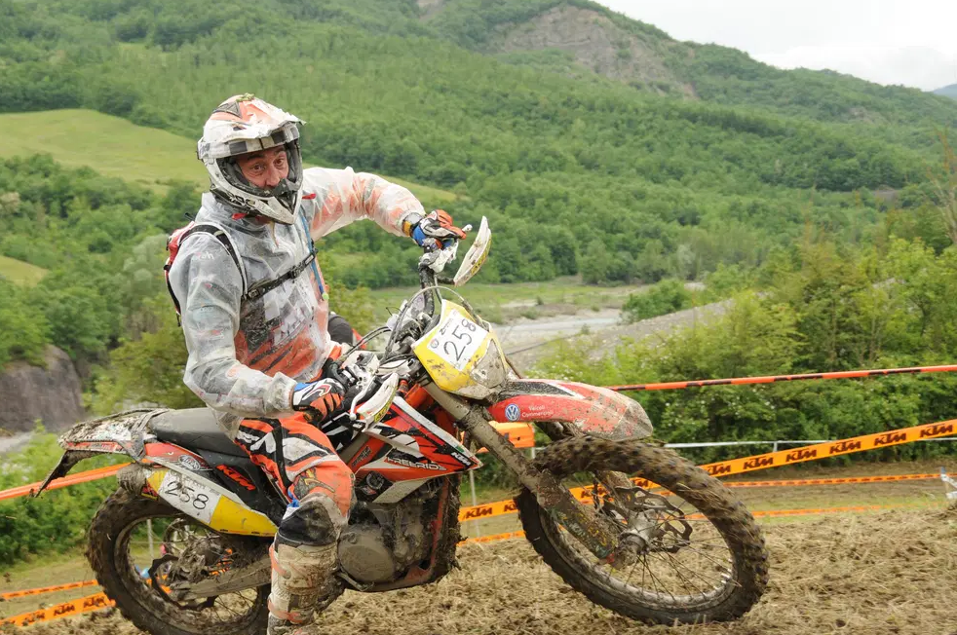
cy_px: 352
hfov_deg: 30.5
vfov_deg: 20.5
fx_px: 1752
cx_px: 388
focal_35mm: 66
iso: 400
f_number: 5.6
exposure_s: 1/640
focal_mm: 36
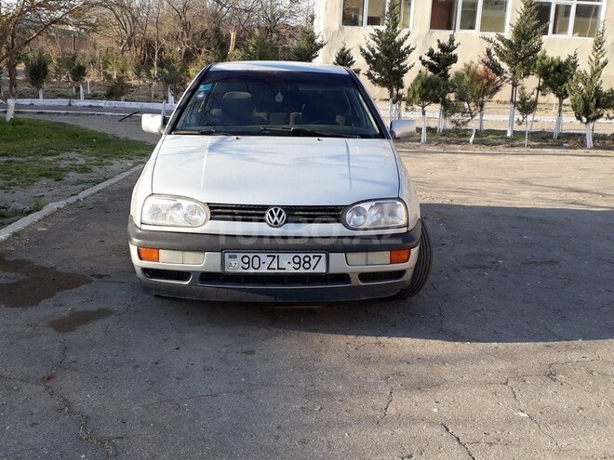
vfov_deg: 51.4
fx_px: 479
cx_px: 307
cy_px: 230
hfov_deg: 65.3
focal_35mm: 27
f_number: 1.9
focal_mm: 3.6
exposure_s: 1/443
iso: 40
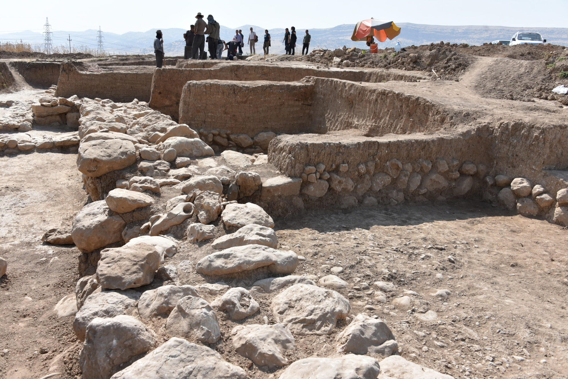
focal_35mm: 28
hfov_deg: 65.5
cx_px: 284
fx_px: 442
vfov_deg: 46.4
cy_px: 190
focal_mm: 28
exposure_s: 1/250
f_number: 8
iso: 100
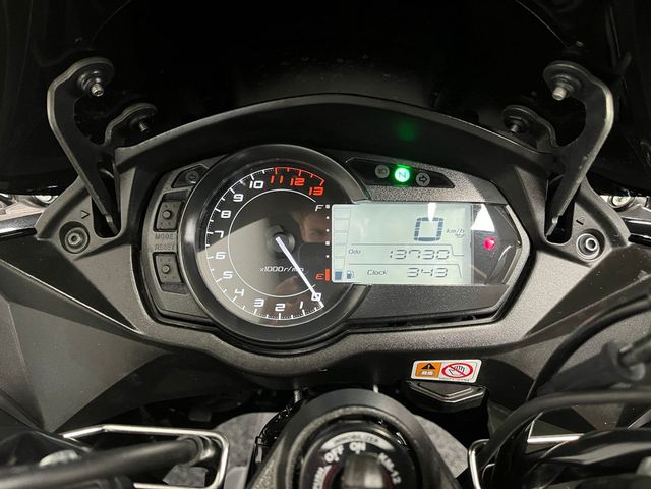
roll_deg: -7.4
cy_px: 244
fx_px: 489
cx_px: 326
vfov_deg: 53.1
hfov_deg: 67.3
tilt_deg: -38.3
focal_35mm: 26
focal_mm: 5.1
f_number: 1.6
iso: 400
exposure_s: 1/33
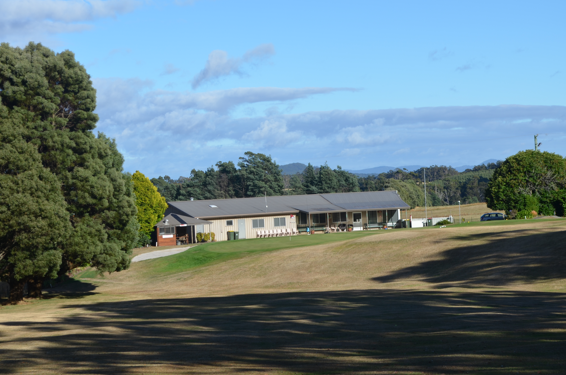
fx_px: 1389
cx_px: 273
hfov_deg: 23.0
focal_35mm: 89
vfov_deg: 15.4
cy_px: 198
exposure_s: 1/250
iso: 100
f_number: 8
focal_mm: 55
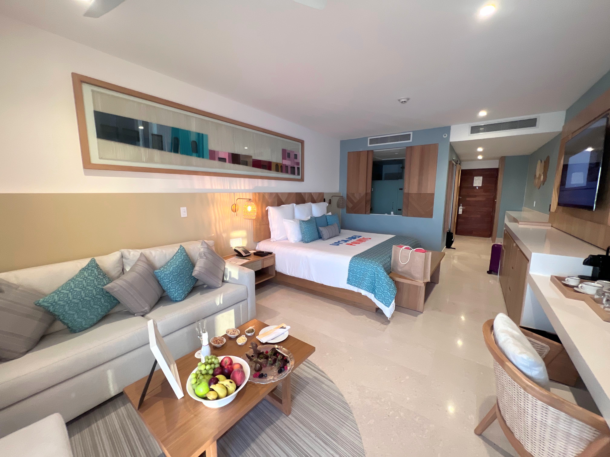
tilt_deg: -8.1
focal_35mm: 13
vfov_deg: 89.9
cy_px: 228
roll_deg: +0.6
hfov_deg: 106.2
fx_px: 229
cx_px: 305
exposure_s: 1/60
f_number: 1.8
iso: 250
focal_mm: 1.57
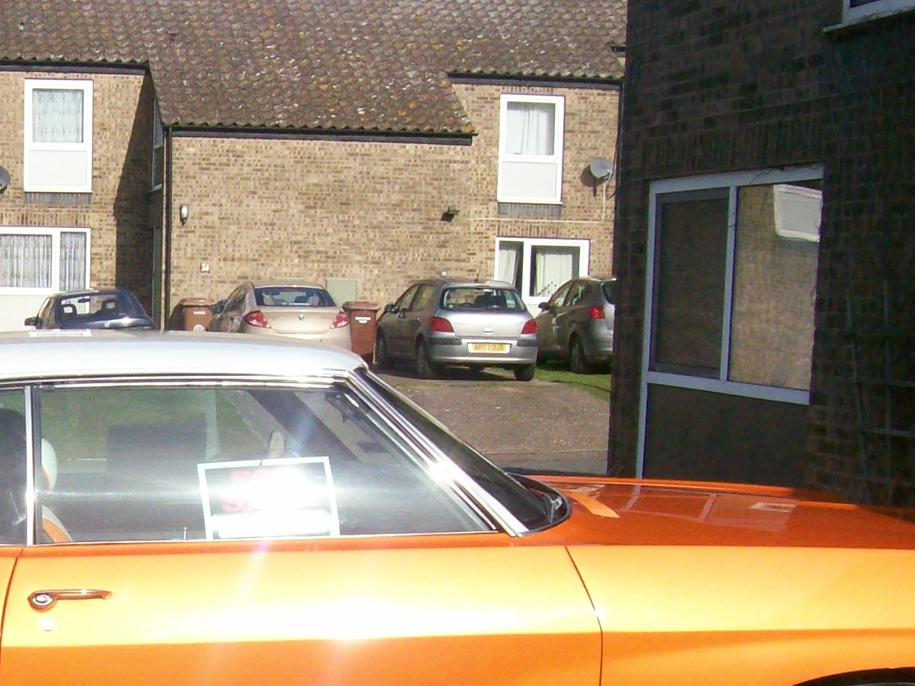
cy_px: 556
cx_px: 11
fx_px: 2008
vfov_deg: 19.2
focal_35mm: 76
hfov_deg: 24.5
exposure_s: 1/1401
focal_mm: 6
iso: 200
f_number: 4.8
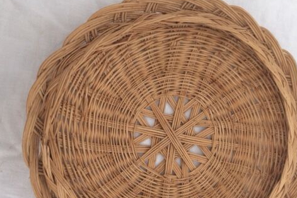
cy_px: 142
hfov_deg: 47.3
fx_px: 338
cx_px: 170
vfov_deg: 32.2
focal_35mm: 41
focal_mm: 4.15
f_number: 2.2
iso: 64
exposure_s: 1/100
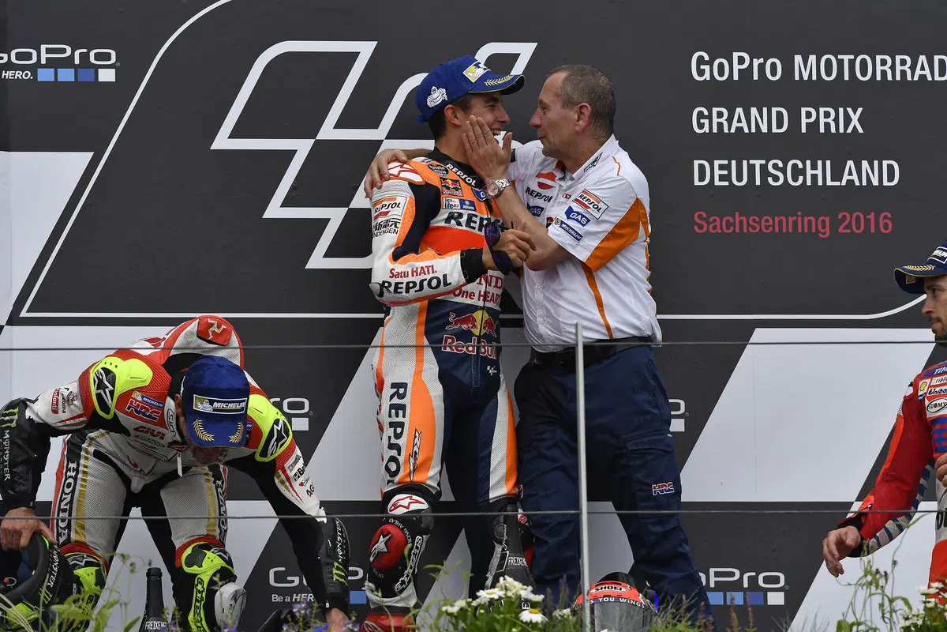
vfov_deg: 2.3
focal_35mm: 600
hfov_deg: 3.4
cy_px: 316
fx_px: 15782
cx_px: 474
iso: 400
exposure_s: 1/2000
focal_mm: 400
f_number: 6.3
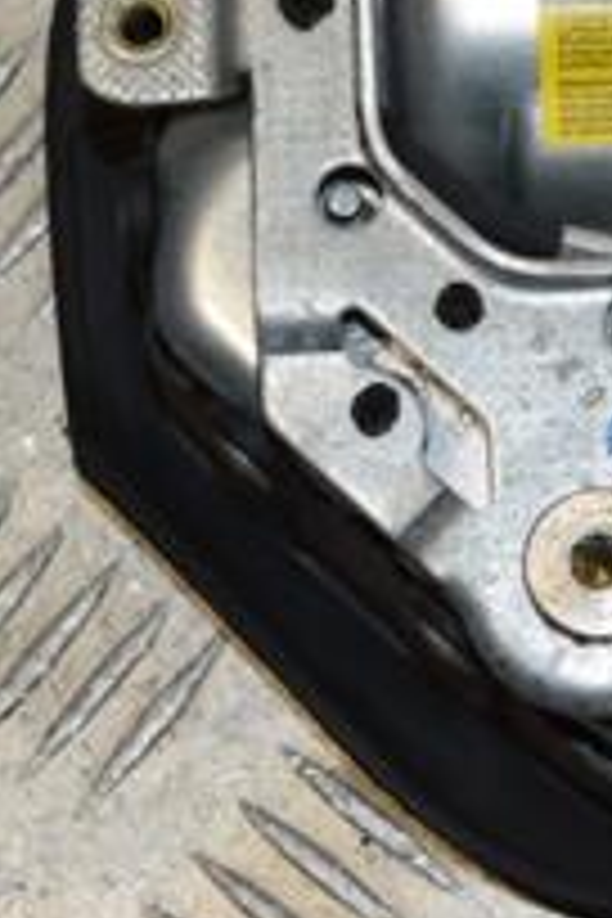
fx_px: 4717
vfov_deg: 11.0
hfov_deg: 7.4
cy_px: 72
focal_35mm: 185
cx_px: 770
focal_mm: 42
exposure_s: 1/200
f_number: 10
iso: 800
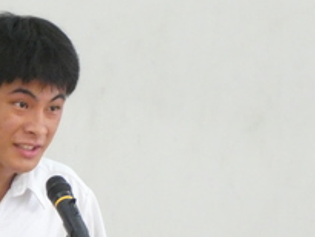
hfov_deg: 1.3
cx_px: 71
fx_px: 13658
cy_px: 188
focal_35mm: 1500
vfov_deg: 1.0
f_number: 5.6
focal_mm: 115
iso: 1600
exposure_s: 1/40
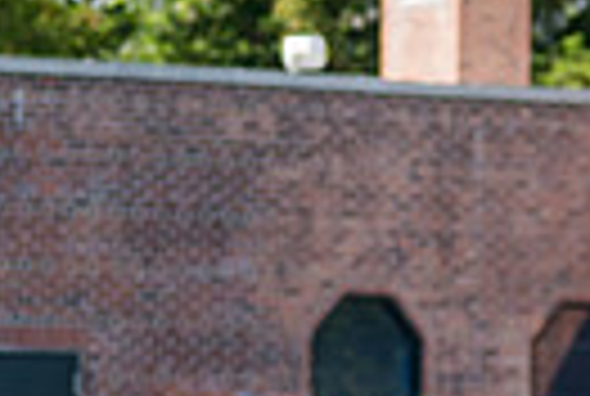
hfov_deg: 4.3
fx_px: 7786
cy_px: 886
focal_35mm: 474
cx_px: 129
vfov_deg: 2.9
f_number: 4
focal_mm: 86
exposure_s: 1/400
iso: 200
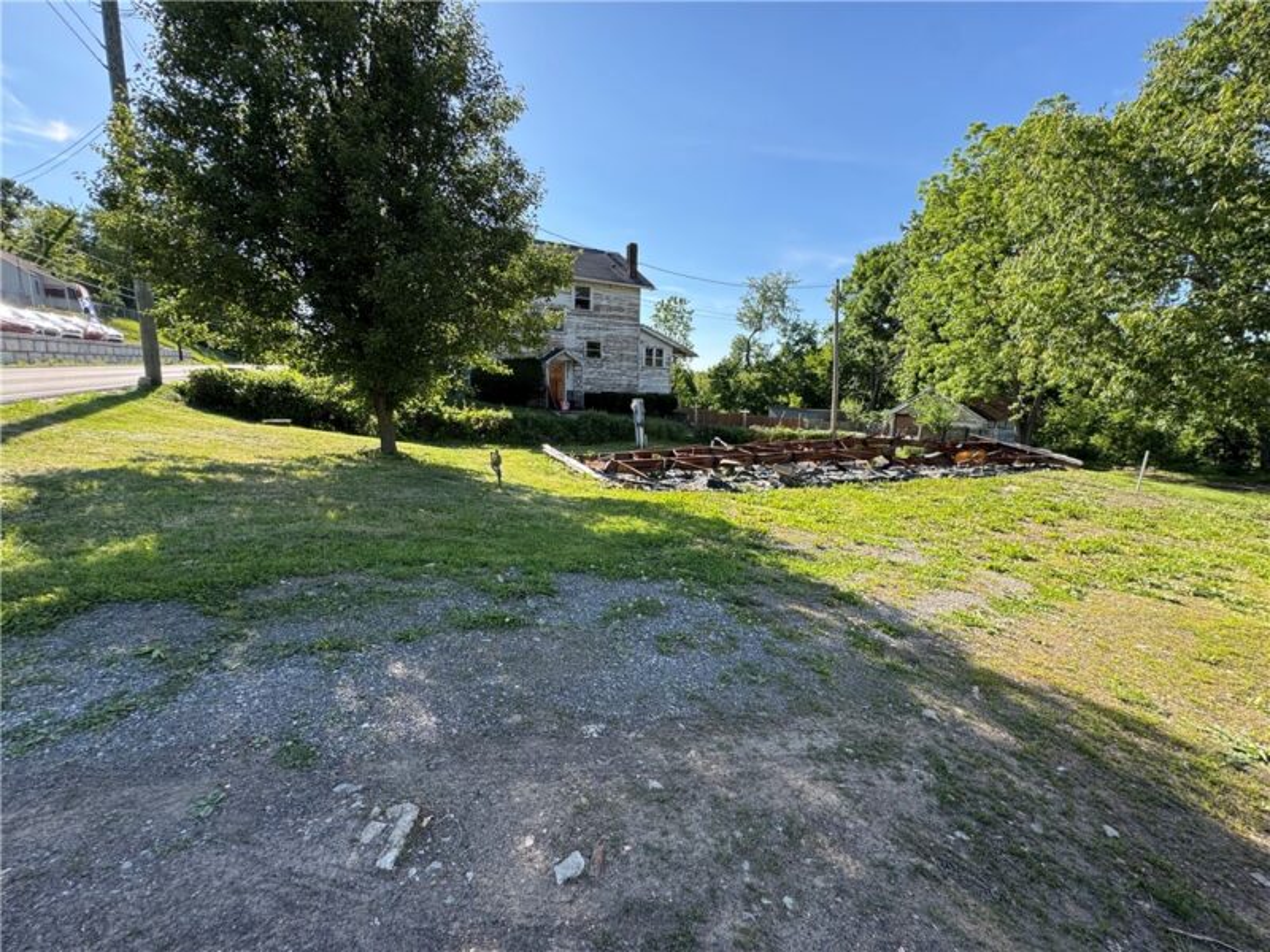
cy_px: 476
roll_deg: -1.3
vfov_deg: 85.7
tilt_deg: -10.8
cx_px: 635
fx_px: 514
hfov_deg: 102.1
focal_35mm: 14
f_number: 2.2
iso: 40
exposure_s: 1/421
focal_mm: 2.22
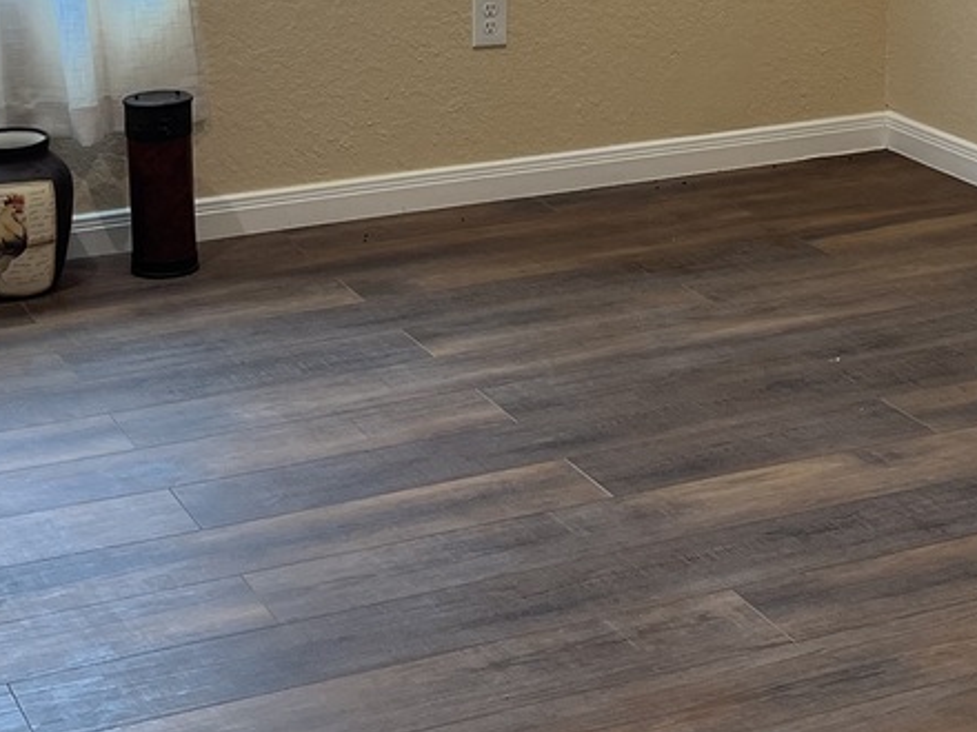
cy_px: -51
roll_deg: +0.4
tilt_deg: -9.3
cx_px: 611
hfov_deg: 23.0
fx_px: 2399
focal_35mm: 85
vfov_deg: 16.9
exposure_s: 1/60
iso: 80
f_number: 1.6
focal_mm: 5.1
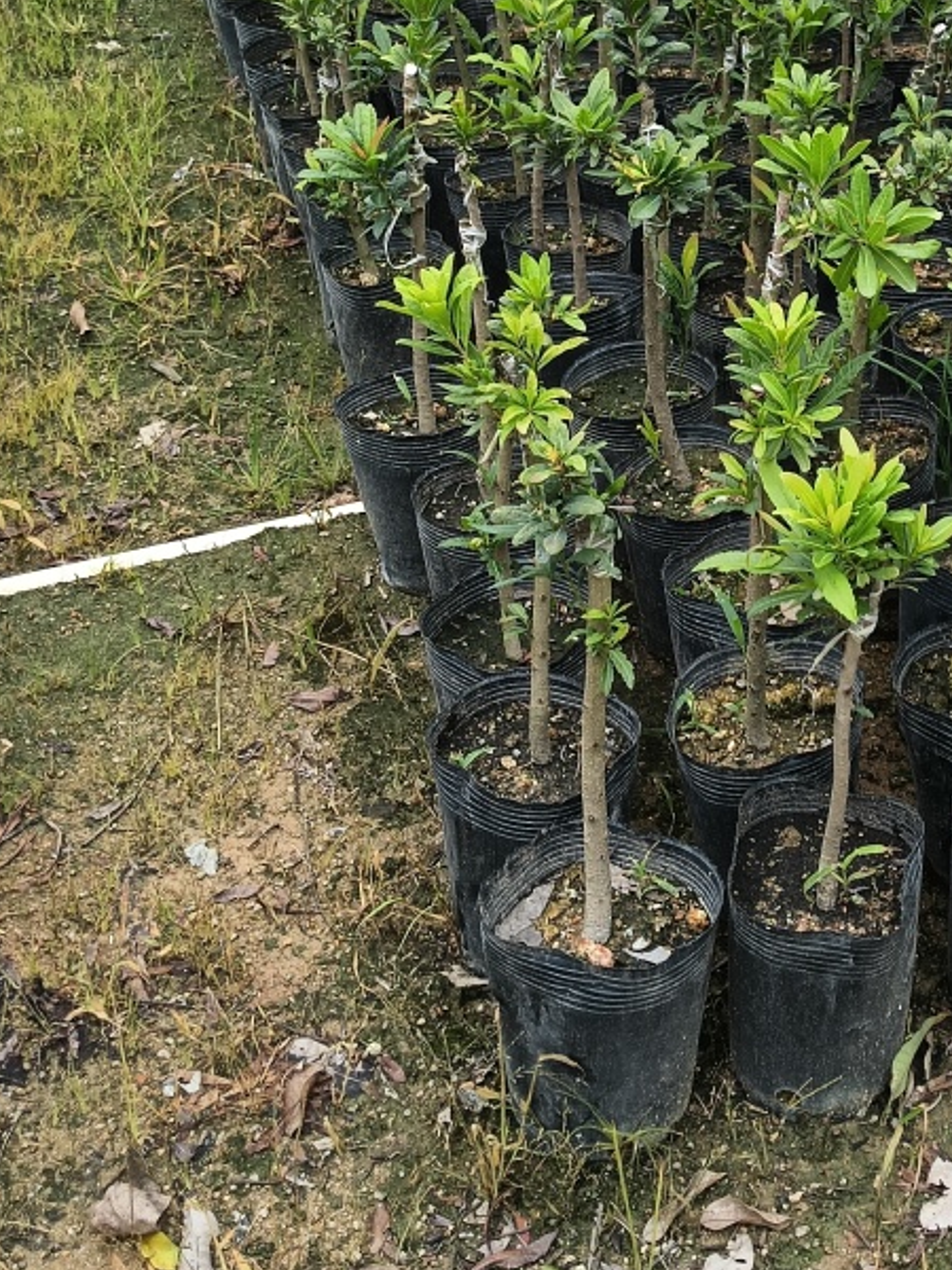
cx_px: 781
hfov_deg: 29.5
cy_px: 308
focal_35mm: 48
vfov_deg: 38.6
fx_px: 1760
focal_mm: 3.61
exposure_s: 1/342
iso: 50
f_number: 1.8
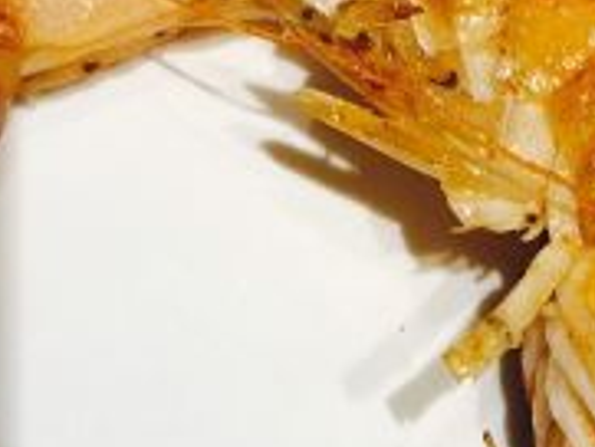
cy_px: 301
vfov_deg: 13.2
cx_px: 477
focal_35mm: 112
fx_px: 1926
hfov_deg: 17.4
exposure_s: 1/33
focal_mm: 4.15
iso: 40
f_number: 2.2
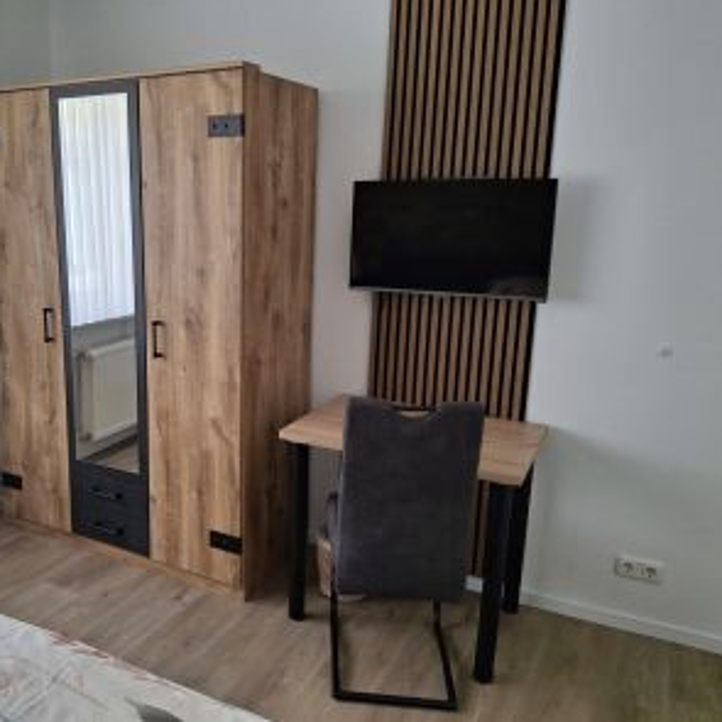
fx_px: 708
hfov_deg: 53.1
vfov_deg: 54.0
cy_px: 357
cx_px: 245
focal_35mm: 30
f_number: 1.8
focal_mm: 4.69
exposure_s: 1/100
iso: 50
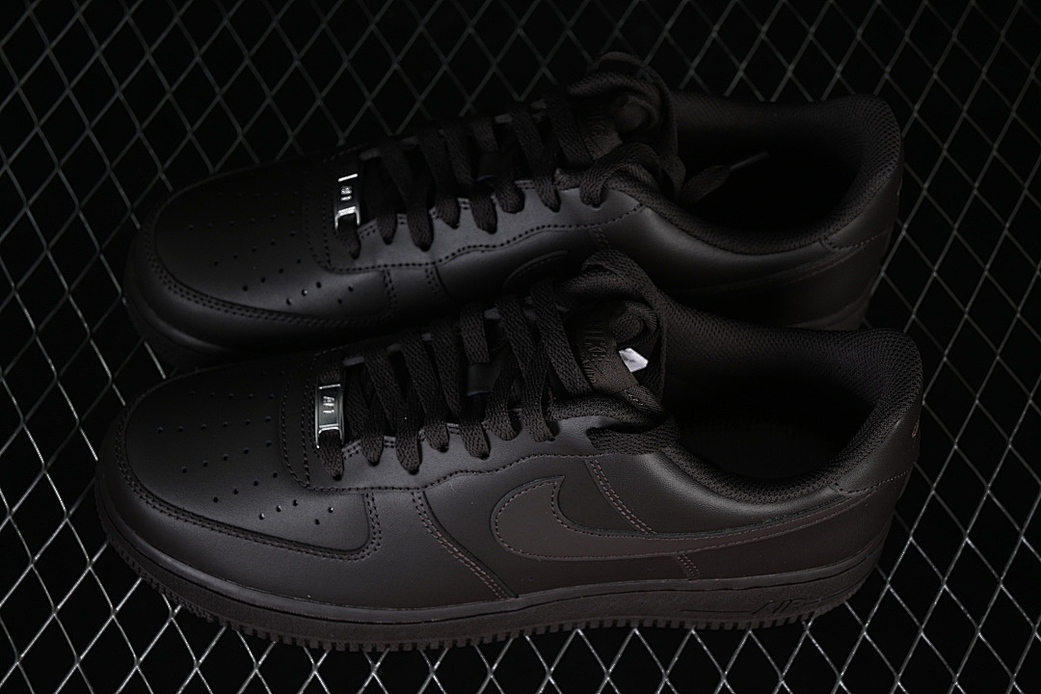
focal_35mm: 75
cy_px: 347
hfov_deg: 27.0
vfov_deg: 18.2
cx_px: 520
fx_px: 2169
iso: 160
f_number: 6.3
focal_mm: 50
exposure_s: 1/60
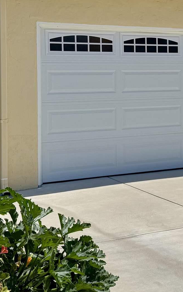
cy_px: 91
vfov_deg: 27.6
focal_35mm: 74
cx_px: 176
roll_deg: -1.0
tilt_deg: -2.0
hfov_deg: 17.3
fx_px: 591
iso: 80
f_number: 1.78
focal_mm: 6.76
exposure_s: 1/9009
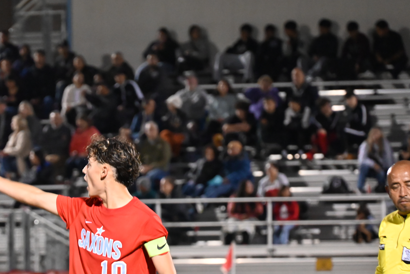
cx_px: 105
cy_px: 245
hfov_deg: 5.6
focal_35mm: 369
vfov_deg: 3.7
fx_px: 4204
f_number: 6.3
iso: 6400
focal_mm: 200
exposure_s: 1/125
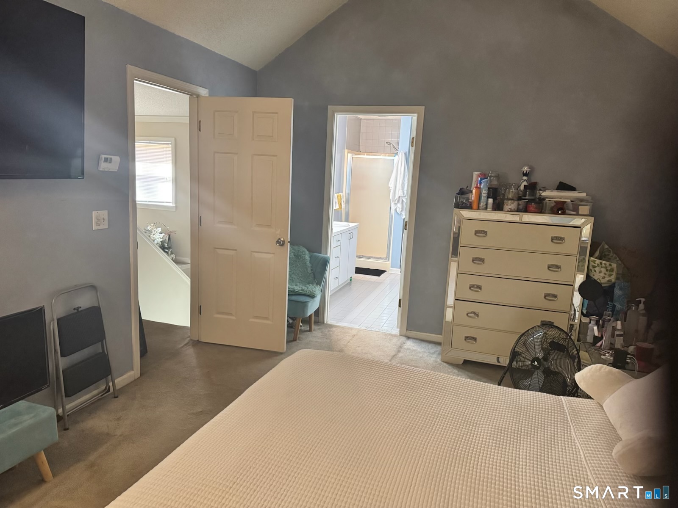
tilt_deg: -10.2
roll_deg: -2.9
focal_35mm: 24
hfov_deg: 71.6
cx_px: 339
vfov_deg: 56.8
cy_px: 254
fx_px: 470
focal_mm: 6.76
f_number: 1.78
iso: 640
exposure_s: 1/60
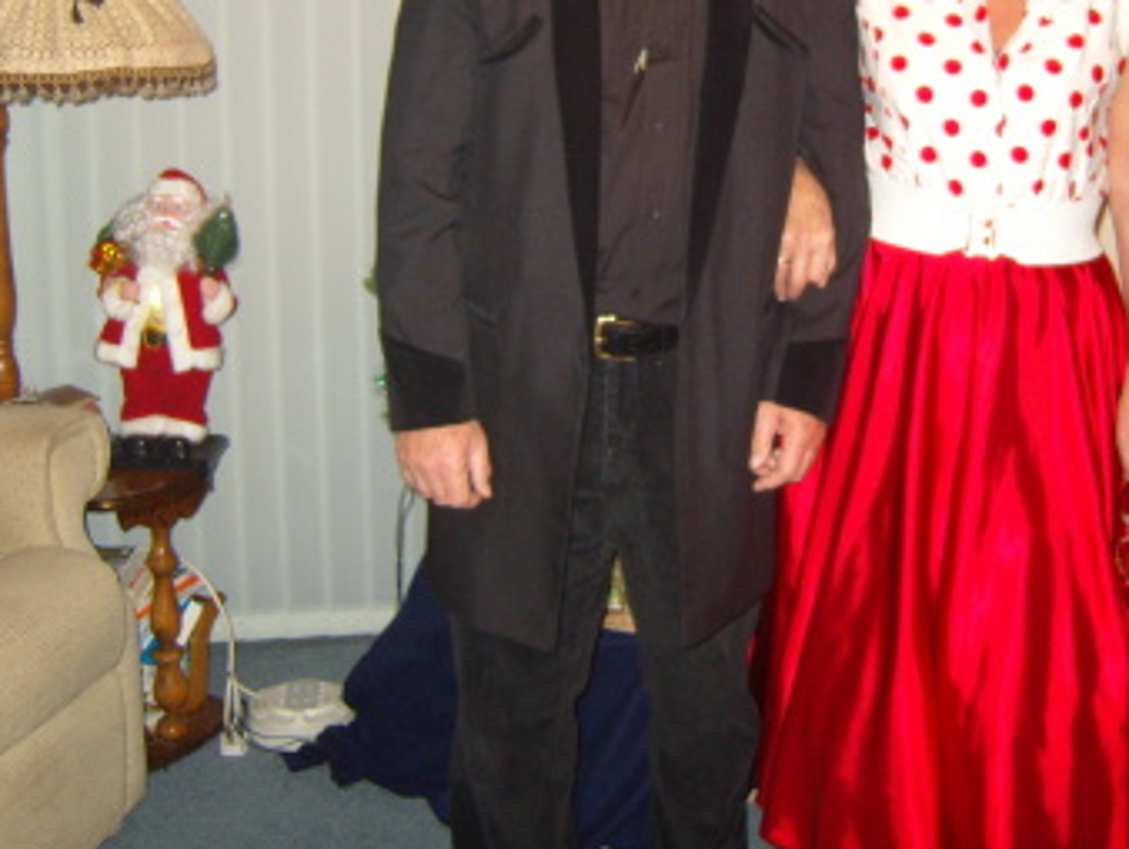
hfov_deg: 35.9
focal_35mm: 53
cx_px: 725
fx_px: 1730
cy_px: 214
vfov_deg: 27.2
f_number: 2.8
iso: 183
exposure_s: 1/30
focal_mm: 7.4
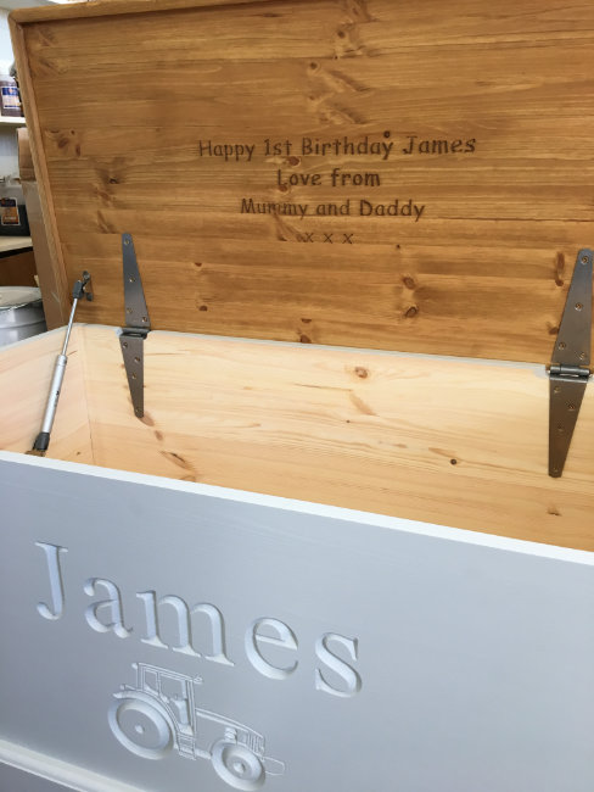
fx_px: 663
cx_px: 297
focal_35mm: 29
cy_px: 396
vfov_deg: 61.6
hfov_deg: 48.3
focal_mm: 4.2
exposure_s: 1/33
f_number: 2.2
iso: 32
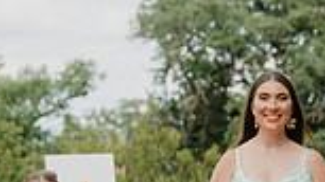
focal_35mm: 216
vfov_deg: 5.6
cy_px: 201
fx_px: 1861
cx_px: 223
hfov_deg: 10.0
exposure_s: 1/500
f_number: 3.5
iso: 100
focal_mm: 70
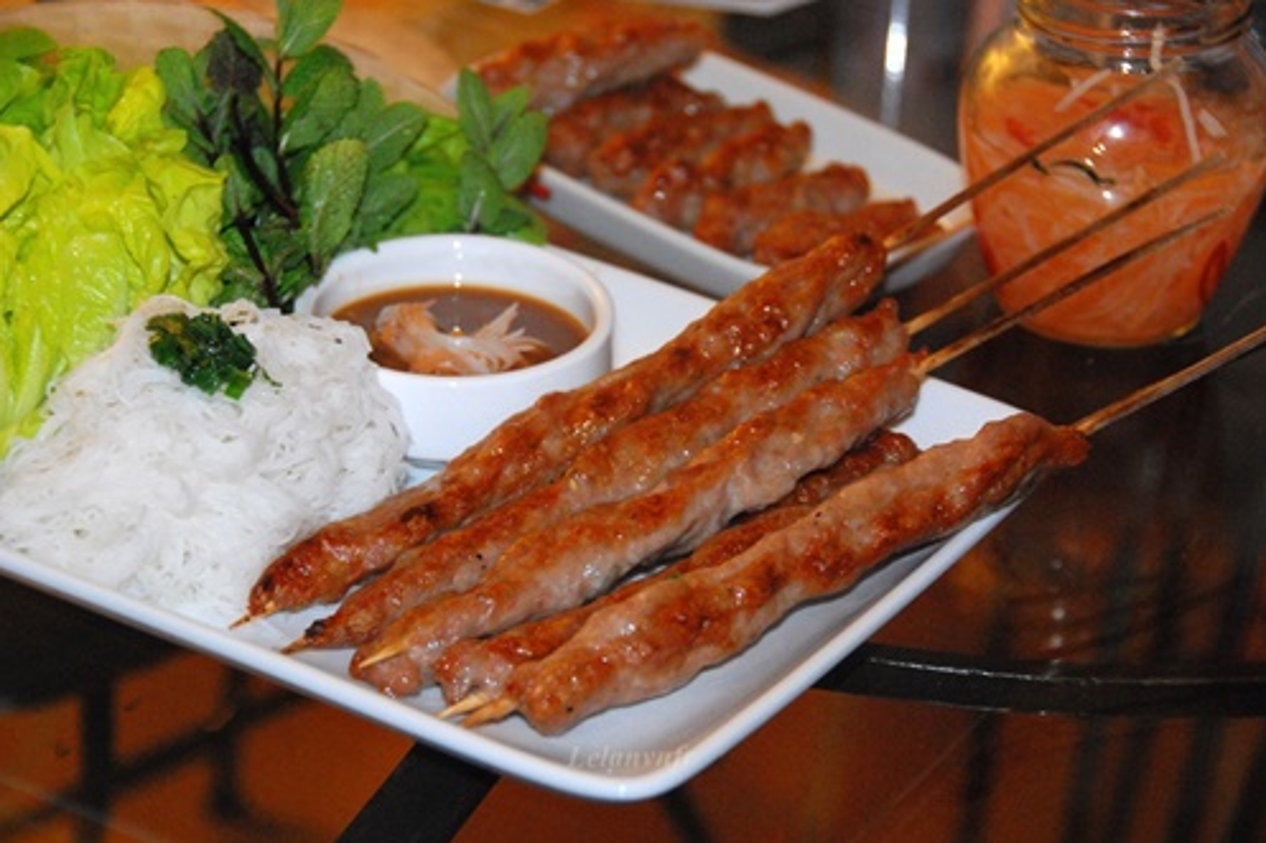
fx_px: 4254
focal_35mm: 121
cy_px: 422
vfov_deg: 11.3
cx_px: 632
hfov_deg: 16.9
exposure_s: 1/60
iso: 1600
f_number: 5.6
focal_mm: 80
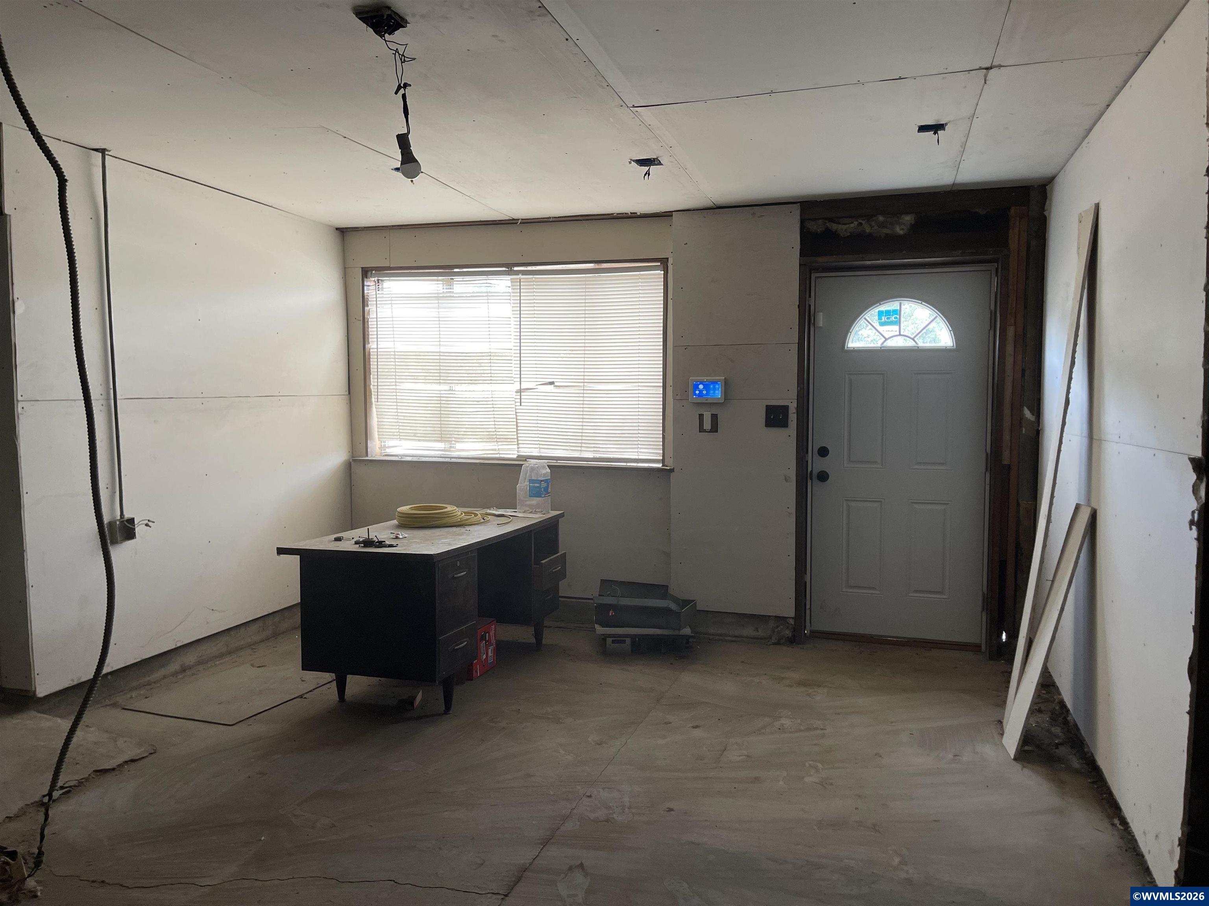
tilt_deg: -4.8
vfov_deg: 54.9
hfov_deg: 69.4
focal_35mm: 25
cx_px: 604
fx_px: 873
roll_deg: +0.0
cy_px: 453
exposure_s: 1/40
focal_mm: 5.1
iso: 125
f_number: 1.6
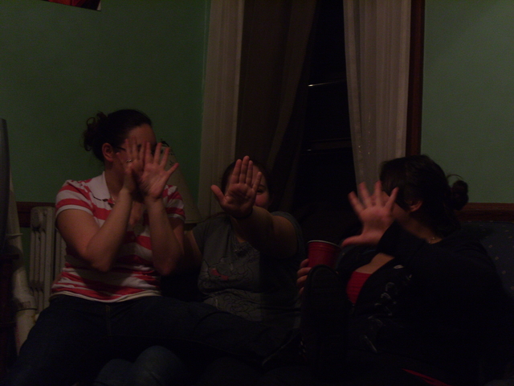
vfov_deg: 25.2
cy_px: 193
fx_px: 861
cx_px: 257
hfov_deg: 33.2
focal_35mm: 58
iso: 200
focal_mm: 13
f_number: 3.2
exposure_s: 1/15
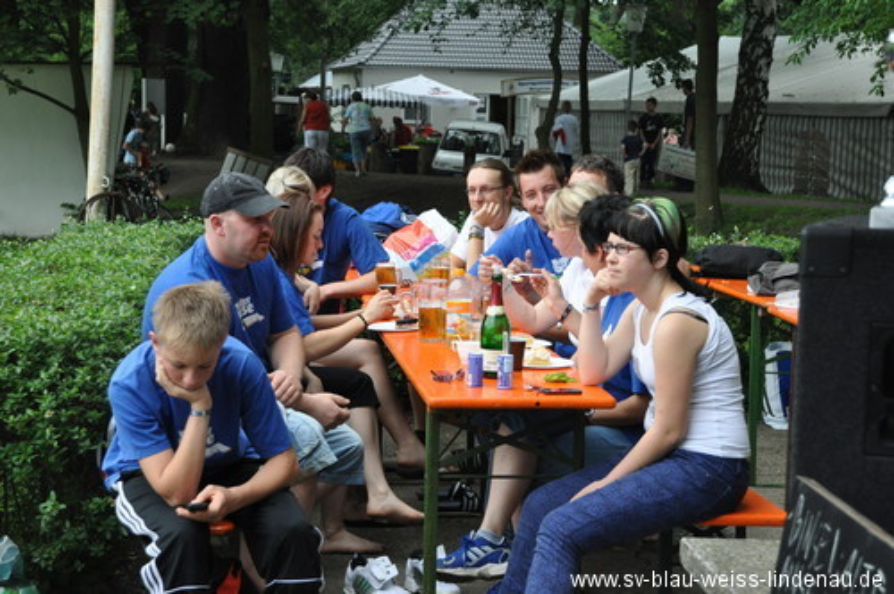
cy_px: 297
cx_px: 447
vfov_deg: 18.9
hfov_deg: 28.1
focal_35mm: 72
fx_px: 1786
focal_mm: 48
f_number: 4.8
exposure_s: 1/1000
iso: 800
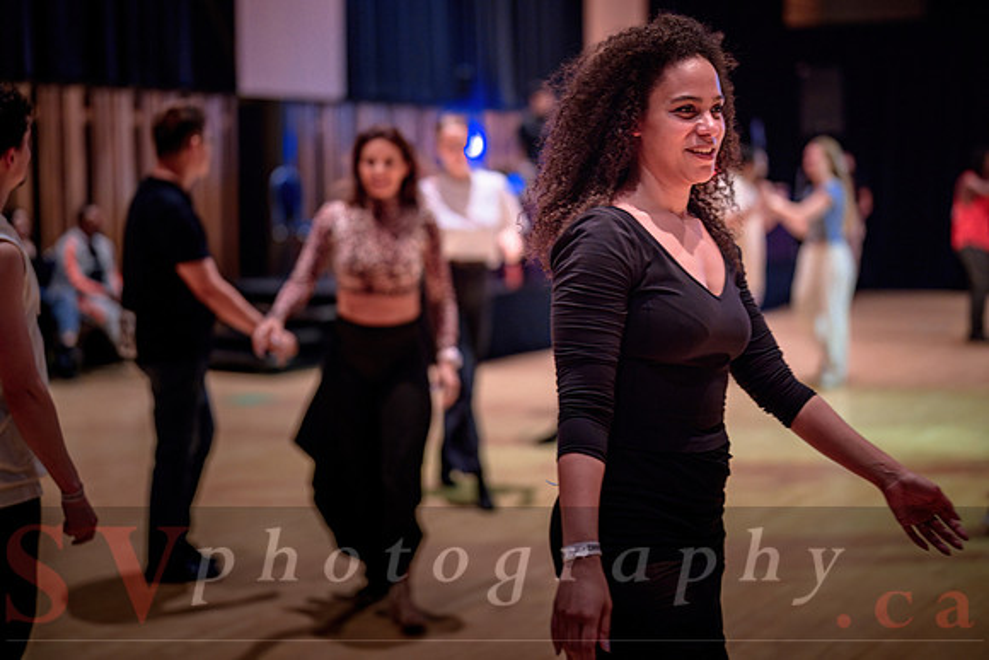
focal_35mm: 57
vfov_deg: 23.7
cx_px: 471
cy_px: 283
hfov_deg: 35.0
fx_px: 1569
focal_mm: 50
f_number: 1.2
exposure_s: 1/200
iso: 1250
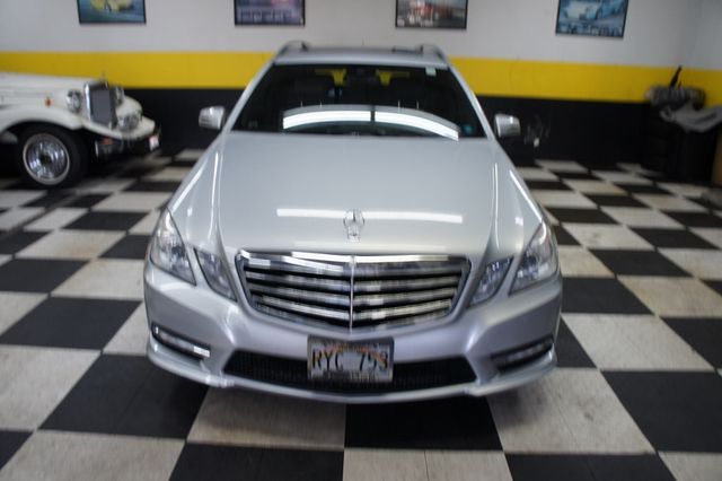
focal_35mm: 27
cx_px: 361
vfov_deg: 47.9
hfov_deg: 67.4
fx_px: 541
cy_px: 240
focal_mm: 18
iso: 200
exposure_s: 1/40
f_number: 4.5
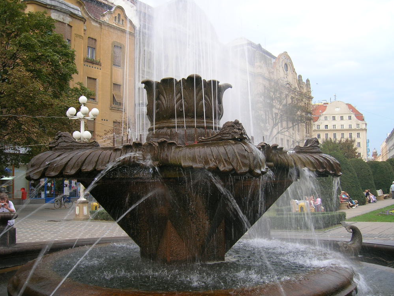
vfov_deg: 40.7
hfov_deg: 52.6
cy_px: 150
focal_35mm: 35
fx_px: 398
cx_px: 202
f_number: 2.9
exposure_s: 1/30
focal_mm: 5.7
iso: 55
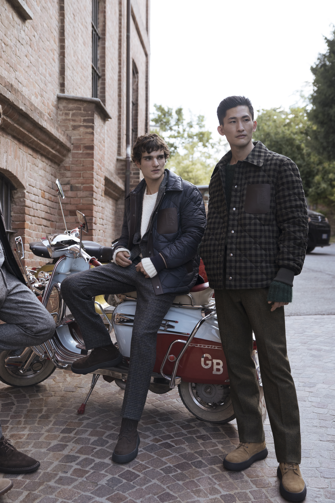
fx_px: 614
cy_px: 252
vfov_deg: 44.5
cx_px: 168
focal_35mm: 44
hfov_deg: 30.5
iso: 1000
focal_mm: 44
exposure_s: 1/800
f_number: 3.5
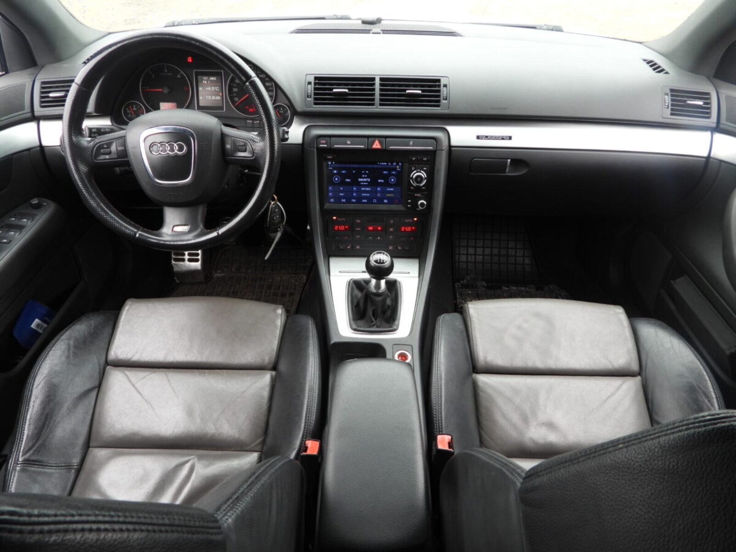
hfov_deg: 71.6
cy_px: 276
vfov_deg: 56.8
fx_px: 510
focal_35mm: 24
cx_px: 368
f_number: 2.8
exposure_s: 1/30
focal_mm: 4.3
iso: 100
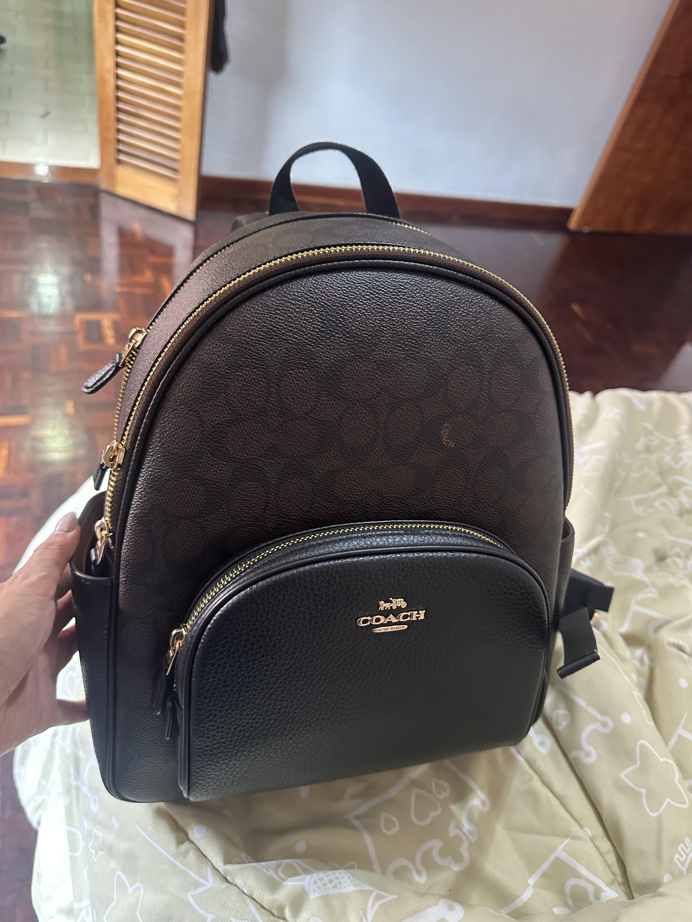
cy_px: 461
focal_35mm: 24
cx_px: 346
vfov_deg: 71.6
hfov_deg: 56.8
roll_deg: -17.3
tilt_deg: -42.7
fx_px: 640
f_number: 1.78
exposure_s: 1/60
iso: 640
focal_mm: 6.86
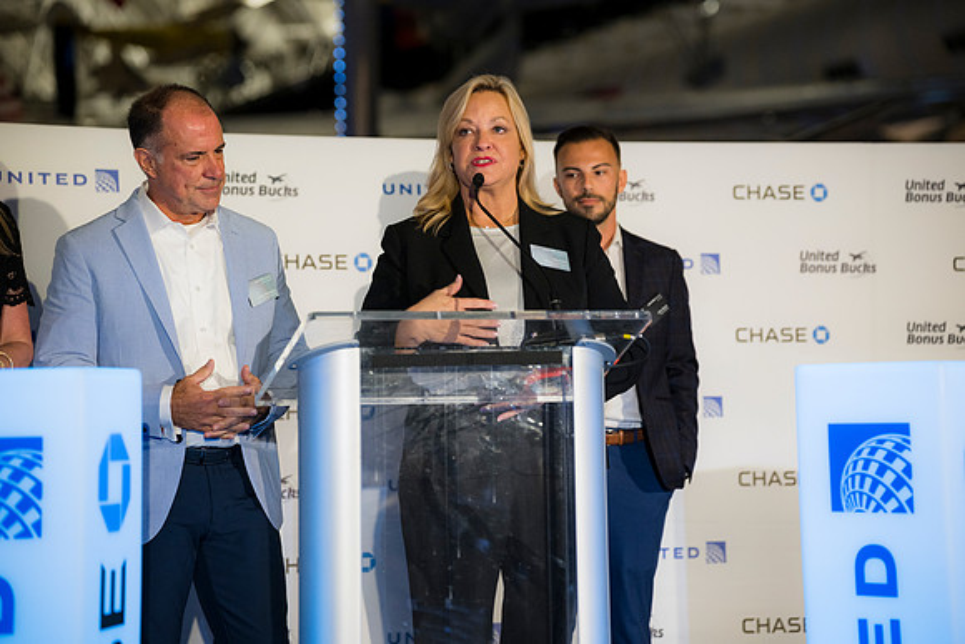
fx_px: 2761
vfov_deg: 13.3
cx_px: 482
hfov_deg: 19.8
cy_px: 322
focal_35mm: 103
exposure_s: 1/160
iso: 720
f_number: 2.8
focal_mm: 103
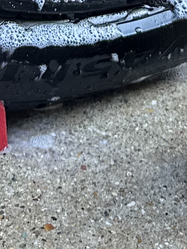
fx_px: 1131
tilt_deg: -12.7
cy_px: -370
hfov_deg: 9.4
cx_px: 143
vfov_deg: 10.6
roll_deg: +0.1
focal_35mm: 157
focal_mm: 6.86
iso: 80
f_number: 1.78
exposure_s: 1/148
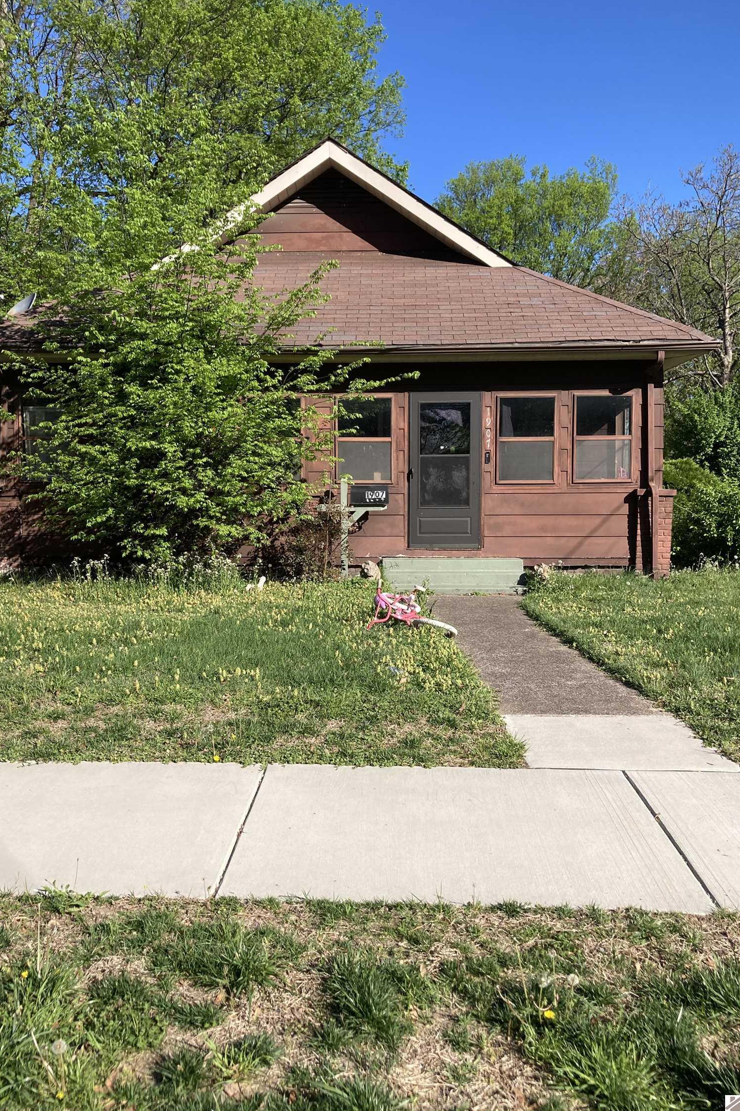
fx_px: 925
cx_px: 332
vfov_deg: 61.9
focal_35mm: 30
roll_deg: -0.3
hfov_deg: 43.5
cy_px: 551
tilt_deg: -1.8
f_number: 1.8
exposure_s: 1/1736
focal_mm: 3.99
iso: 20
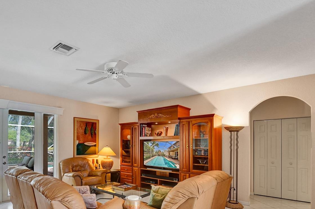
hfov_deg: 83.5
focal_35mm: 20
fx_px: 175
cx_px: 135
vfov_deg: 60.1
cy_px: 142
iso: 1250
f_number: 3.5
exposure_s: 1/320
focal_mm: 14
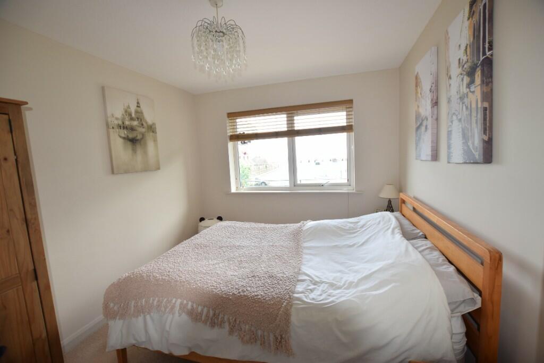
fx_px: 227
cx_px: 272
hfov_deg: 100.4
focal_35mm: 15
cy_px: 182
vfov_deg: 77.3
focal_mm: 10
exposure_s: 1/100
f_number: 3.5
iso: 200
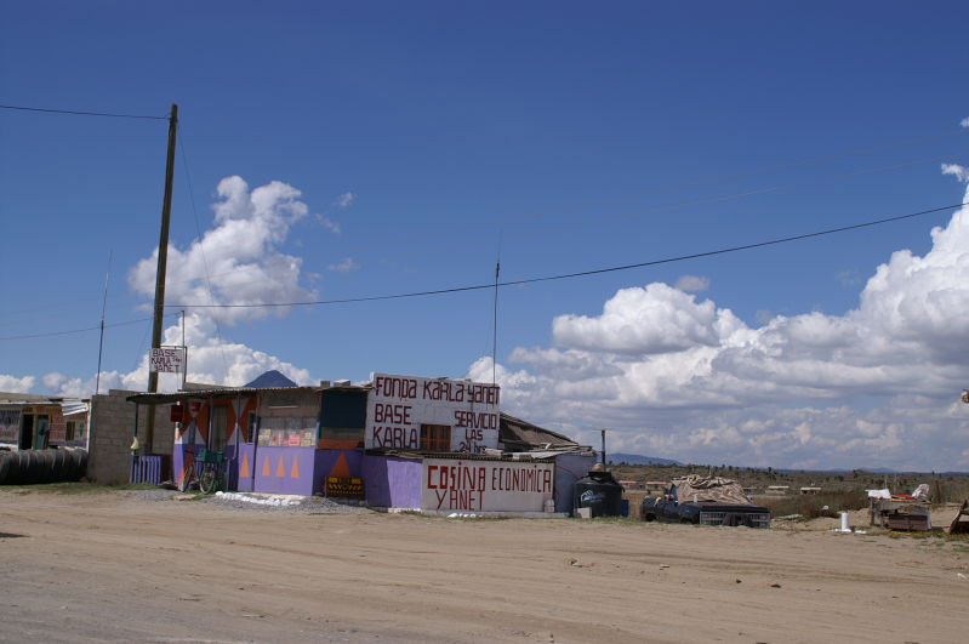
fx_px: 1210
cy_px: 322
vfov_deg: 29.8
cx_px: 484
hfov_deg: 43.6
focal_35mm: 45
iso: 100
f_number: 6.3
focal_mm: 30
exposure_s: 1/1250
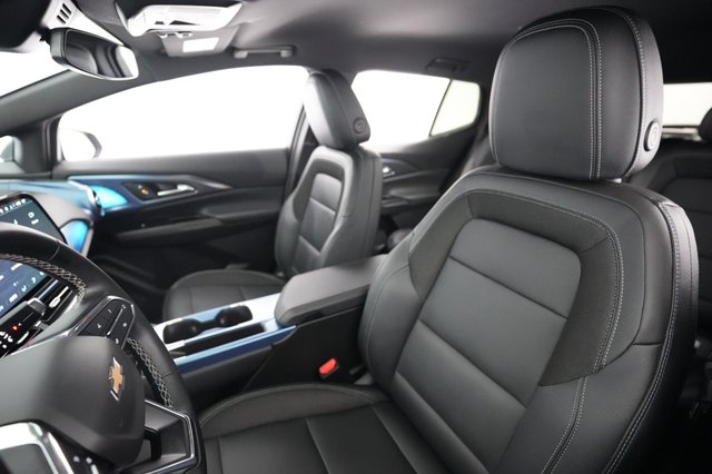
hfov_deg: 93.3
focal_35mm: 17
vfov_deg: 70.4
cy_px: 237
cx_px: 356
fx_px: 336
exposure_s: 1/50
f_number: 2.8
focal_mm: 17
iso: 12800
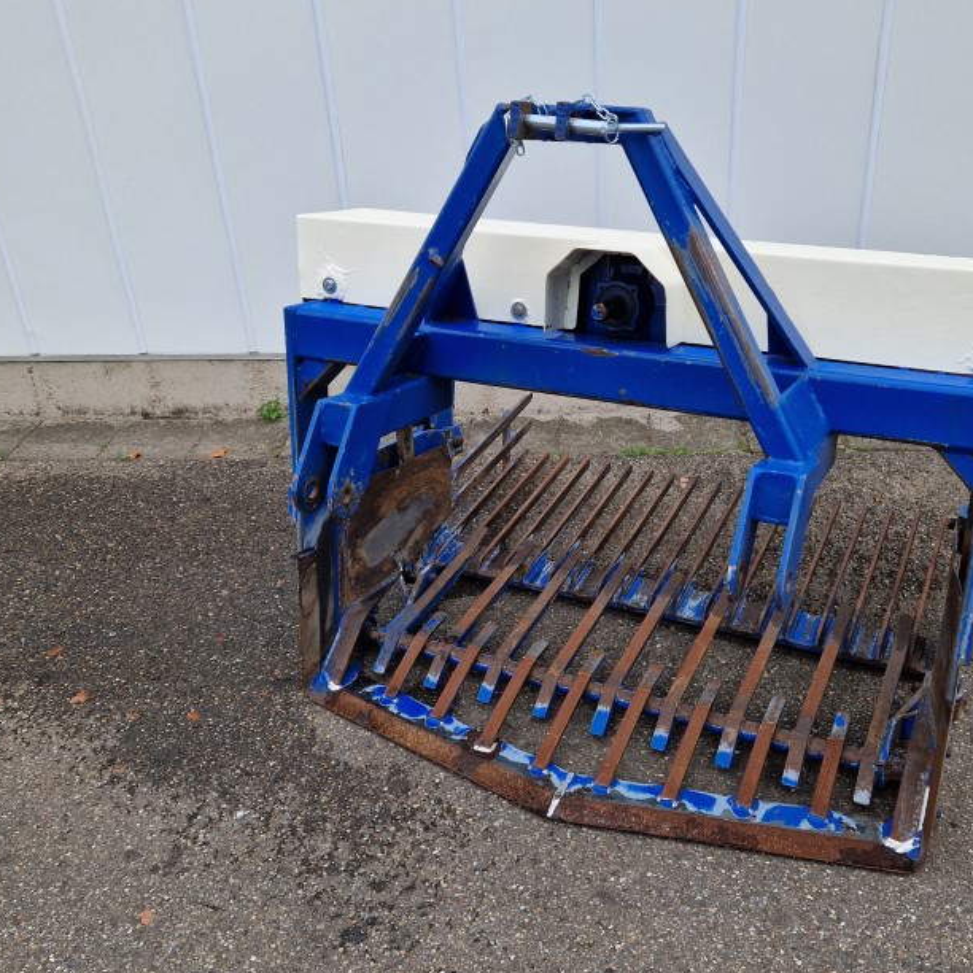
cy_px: 518
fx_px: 1081
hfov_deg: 48.3
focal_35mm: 34
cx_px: 568
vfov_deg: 48.4
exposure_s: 1/315
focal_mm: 5.4
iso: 50
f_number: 1.8
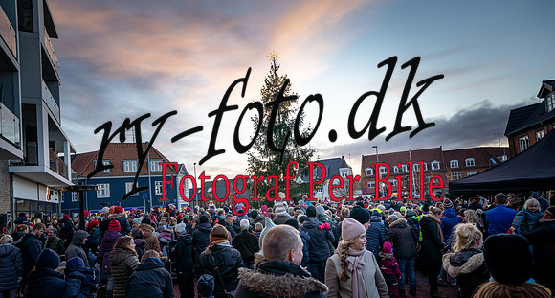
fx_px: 329
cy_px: 179
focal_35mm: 23
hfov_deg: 80.2
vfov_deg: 48.3
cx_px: 276
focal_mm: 21
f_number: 4
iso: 250
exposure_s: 1/100
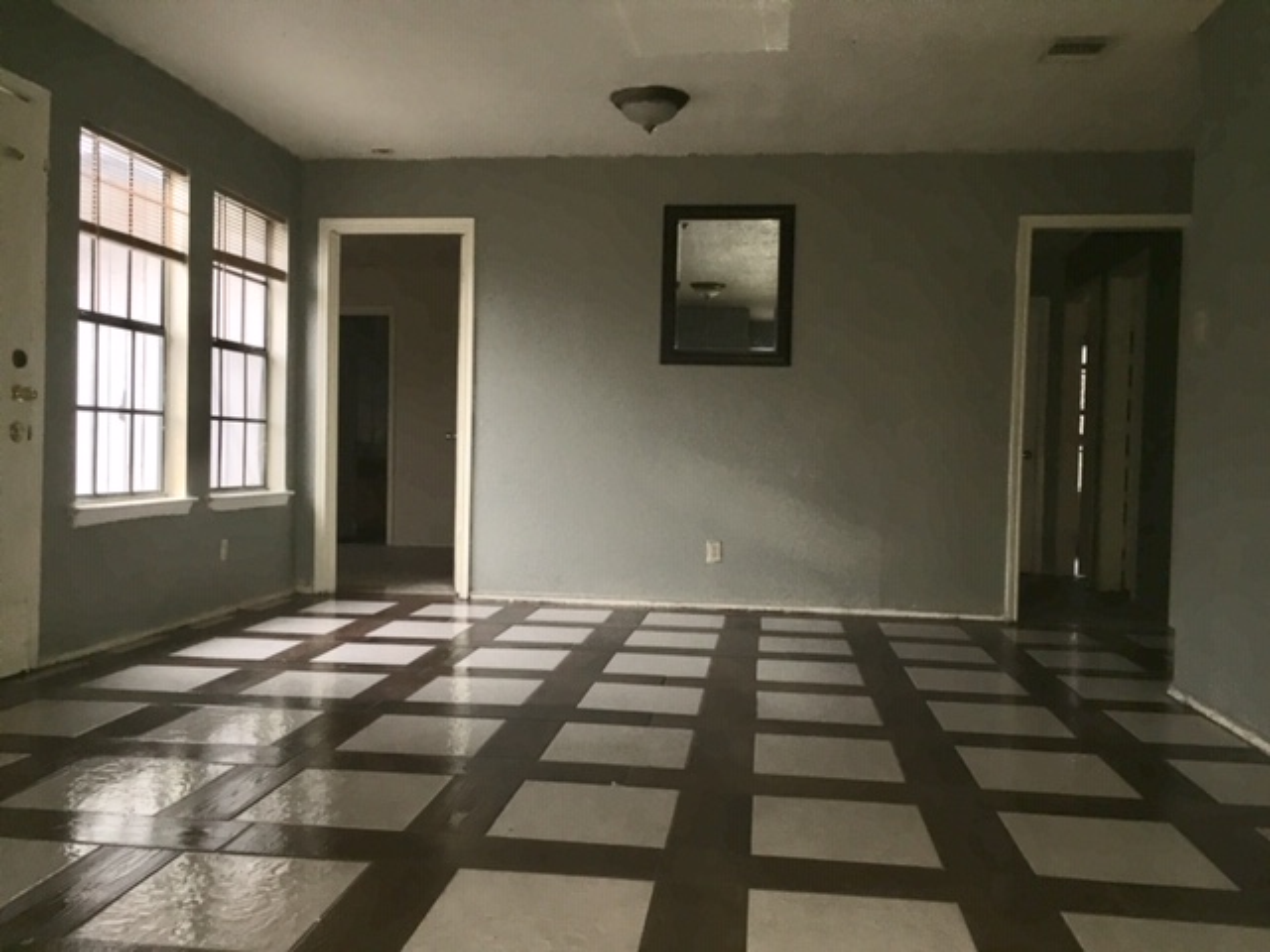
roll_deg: -1.8
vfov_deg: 48.2
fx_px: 1064
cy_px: 476
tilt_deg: -1.6
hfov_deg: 61.7
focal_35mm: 29
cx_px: 635
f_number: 2.2
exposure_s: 1/17
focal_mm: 4.15
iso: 100
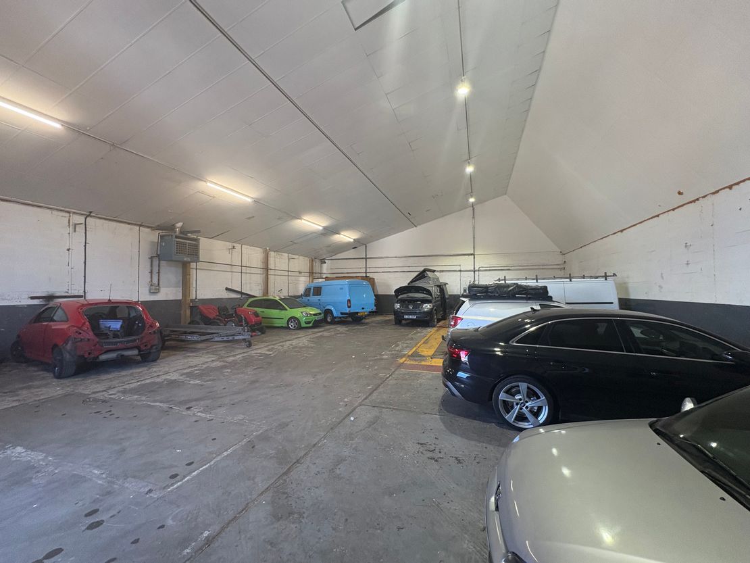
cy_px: 282
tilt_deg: +1.4
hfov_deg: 102.1
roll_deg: +0.5
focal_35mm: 14
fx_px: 303
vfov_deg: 85.7
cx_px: 375
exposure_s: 1/100
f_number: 2.2
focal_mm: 2.22
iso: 320
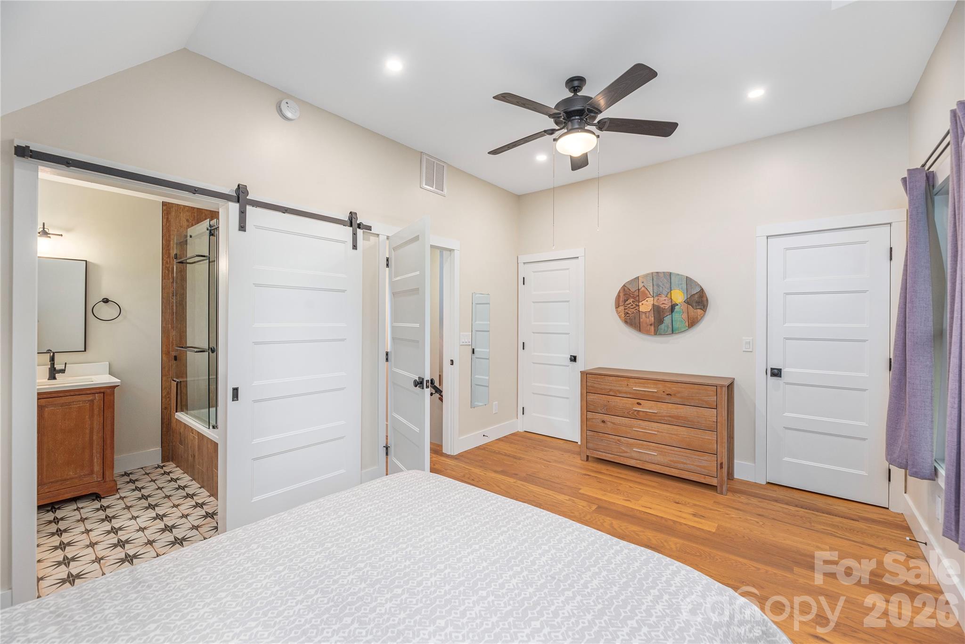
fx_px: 375
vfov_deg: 81.3
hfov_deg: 104.2
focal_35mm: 14
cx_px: 482
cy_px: 322
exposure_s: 1/100
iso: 320
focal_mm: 14
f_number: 8
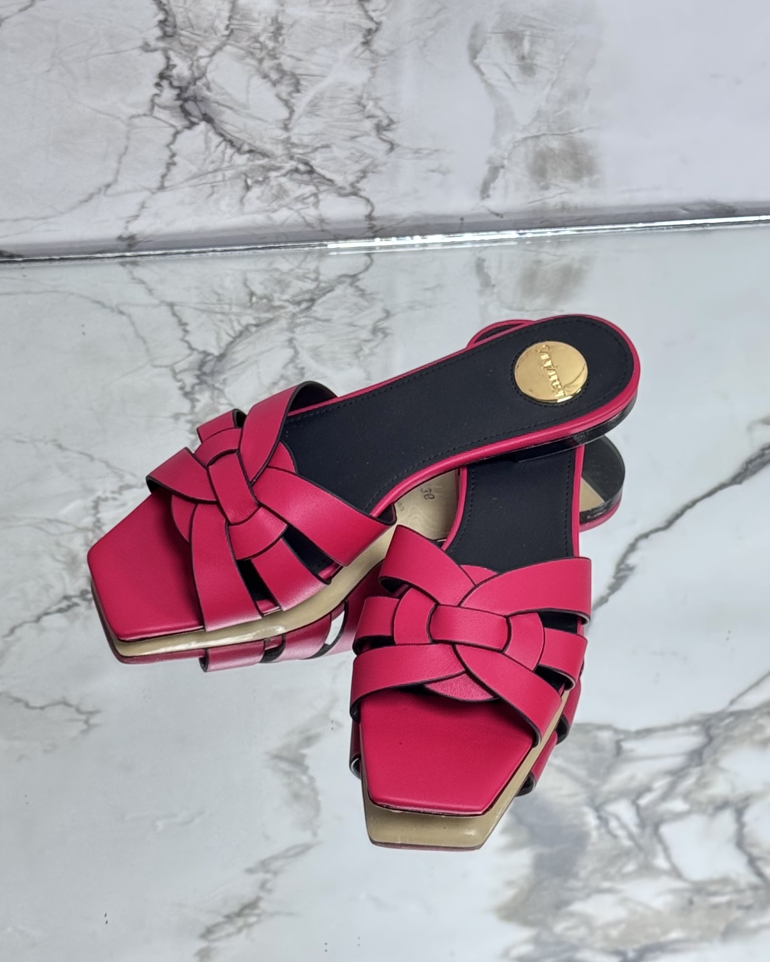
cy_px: 453
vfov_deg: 36.6
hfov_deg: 29.7
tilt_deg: -51.6
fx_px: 1452
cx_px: 390
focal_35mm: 51
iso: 160
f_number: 1.78
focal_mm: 6.76
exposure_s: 1/50
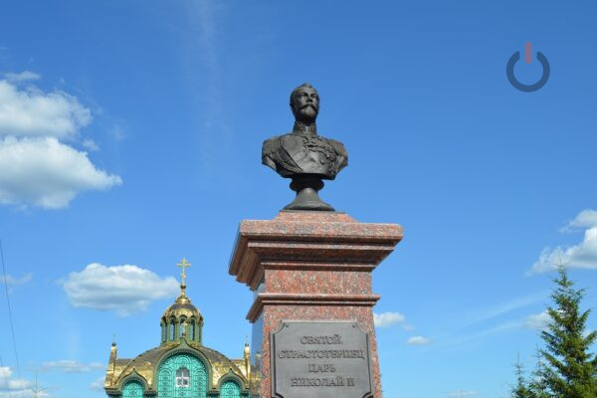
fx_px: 696
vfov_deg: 31.9
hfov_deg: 46.4
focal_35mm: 42
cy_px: 199
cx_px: 298
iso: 100
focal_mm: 28
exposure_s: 1/320
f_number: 9
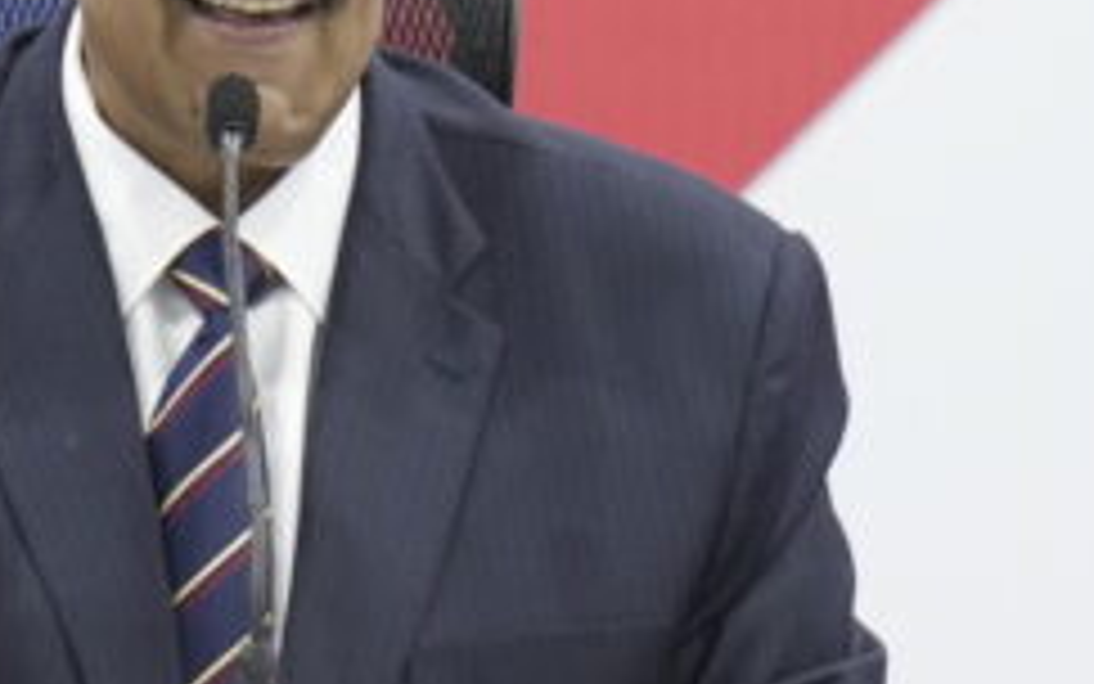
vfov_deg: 1.2
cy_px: -220
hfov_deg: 1.9
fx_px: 32267
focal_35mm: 1082
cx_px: 164
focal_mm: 400
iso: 1250
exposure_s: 1/200
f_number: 3.2
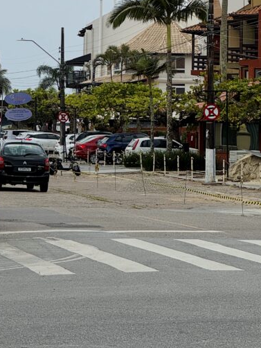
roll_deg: -1.0
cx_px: 71
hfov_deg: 9.4
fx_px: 1577
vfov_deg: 12.5
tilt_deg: +6.3
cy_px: 17
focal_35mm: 157
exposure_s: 1/1393
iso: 25
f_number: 2.8
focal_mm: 9
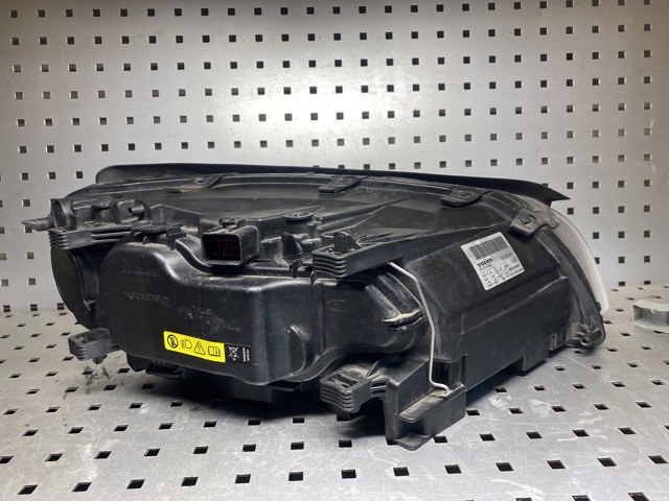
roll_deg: +1.0
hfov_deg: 67.3
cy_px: 250
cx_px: 334
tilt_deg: -14.6
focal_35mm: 26
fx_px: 502
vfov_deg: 53.1
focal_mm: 4.25
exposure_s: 1/100
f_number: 1.8
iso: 64
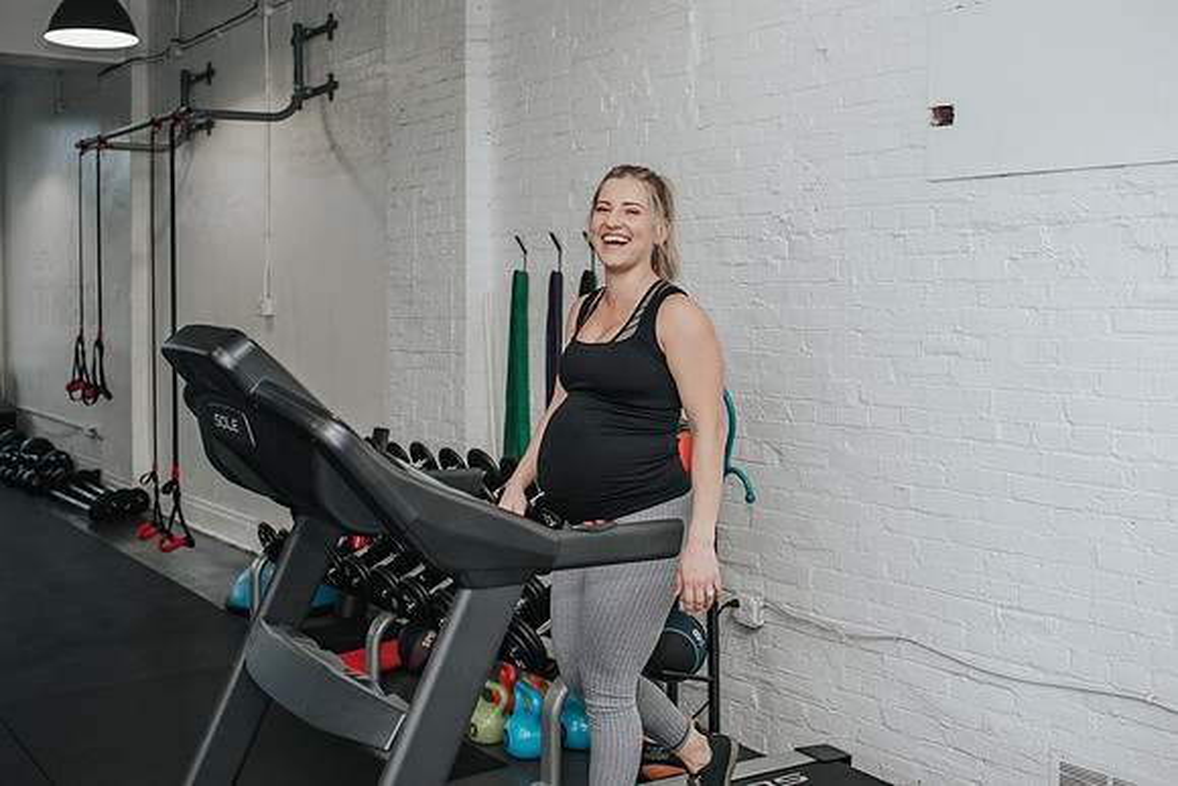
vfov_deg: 33.5
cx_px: 589
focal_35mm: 40
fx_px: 1305
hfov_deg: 48.6
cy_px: 338
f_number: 3.2
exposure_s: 1/200
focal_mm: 35
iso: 800
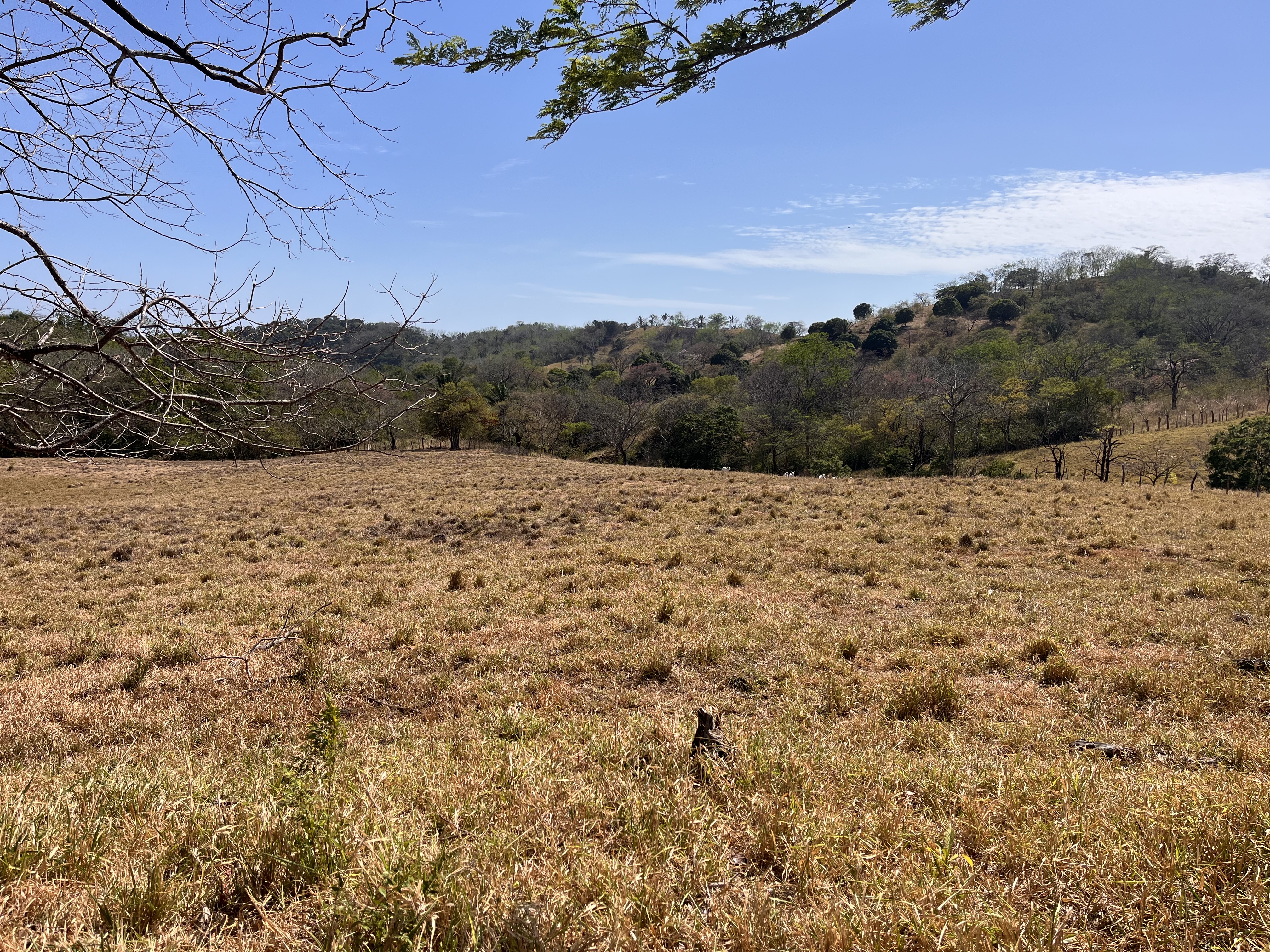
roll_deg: -0.8
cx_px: 635
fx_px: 954
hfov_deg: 67.3
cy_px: 476
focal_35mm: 26
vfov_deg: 53.1
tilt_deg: -6.9
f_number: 1.6
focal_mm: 5.1
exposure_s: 1/4484
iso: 50
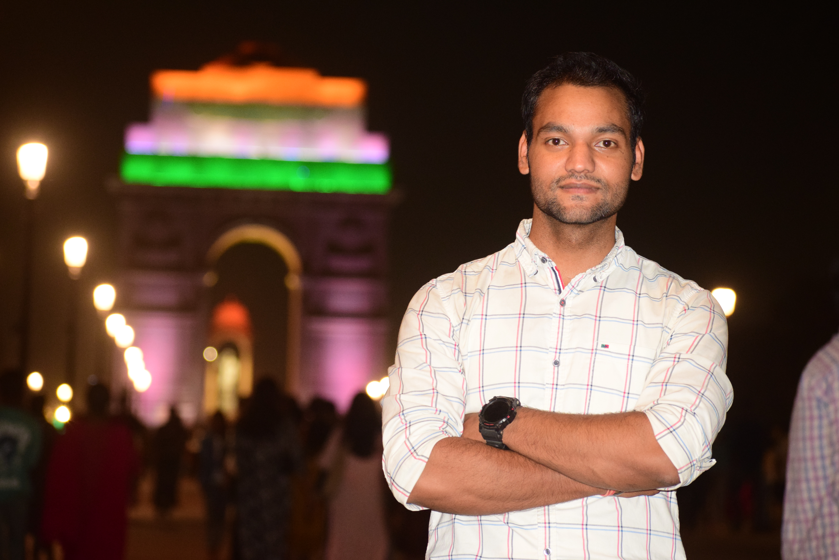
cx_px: 420
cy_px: 280
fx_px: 3671
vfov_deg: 8.7
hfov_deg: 13.0
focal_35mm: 158
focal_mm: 105
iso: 2000
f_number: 4.8
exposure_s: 1/30
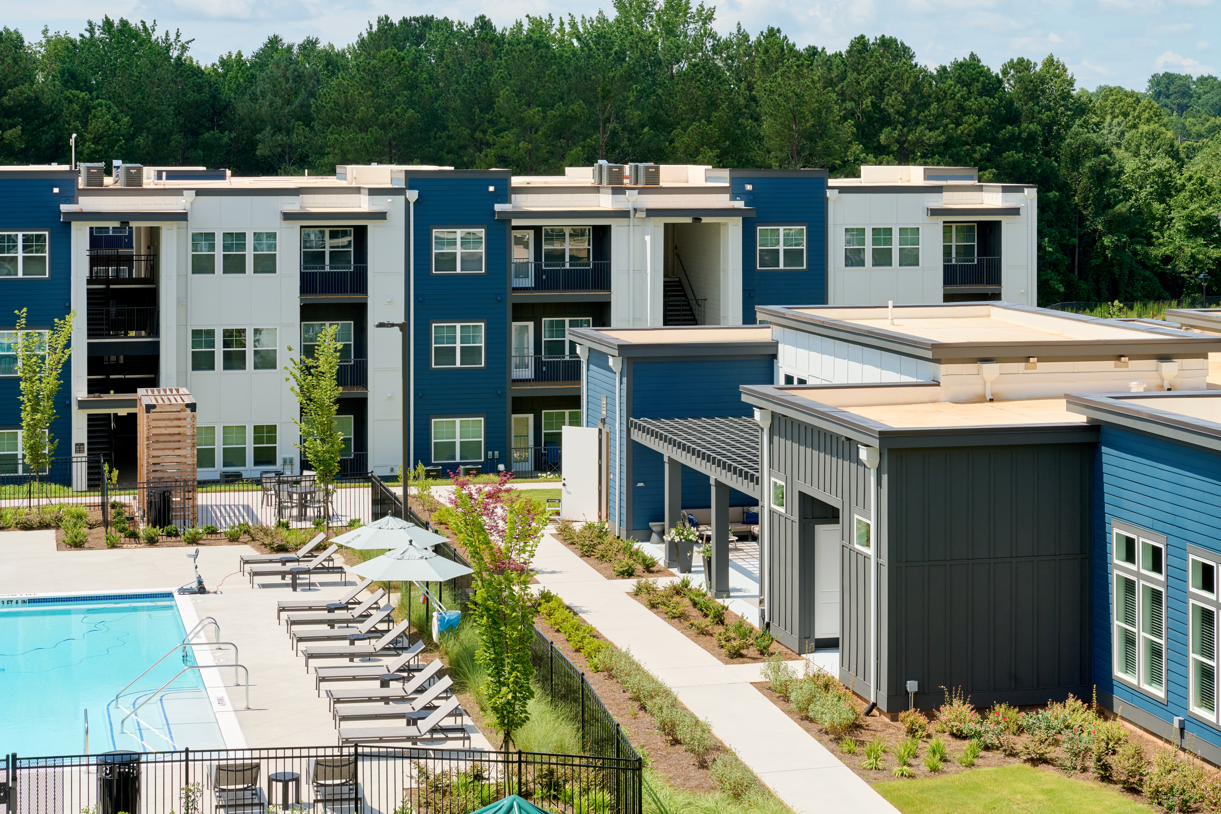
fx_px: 2374
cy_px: 407
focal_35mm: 70
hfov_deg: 28.8
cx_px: 610
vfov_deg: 19.5
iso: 200
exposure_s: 1/500
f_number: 11
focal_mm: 70
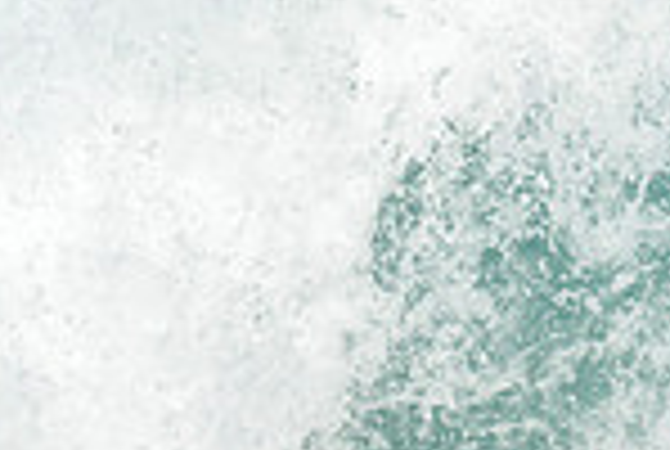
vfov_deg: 0.5
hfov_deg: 0.7
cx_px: 1144
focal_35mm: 2853
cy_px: 541
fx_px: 53203
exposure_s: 1/1600
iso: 450
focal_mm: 600
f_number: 11
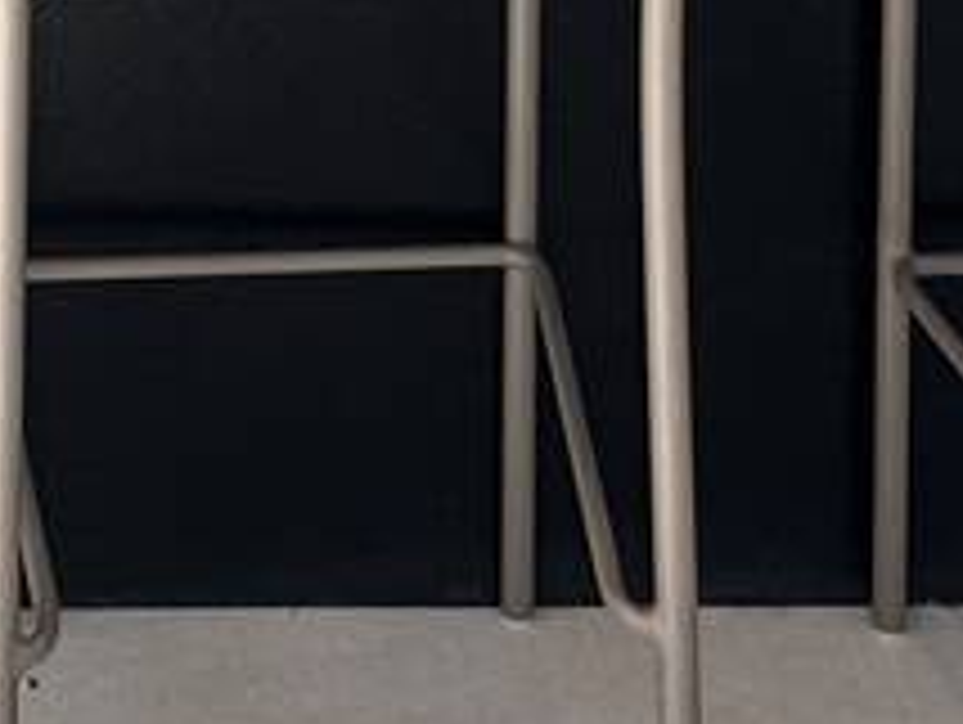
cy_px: -967
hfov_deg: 20.5
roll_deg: -0.9
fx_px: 2618
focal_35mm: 94
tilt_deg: -0.8
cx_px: 140
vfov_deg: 12.6
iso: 100
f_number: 2.2
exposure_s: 1/120
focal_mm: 2.22
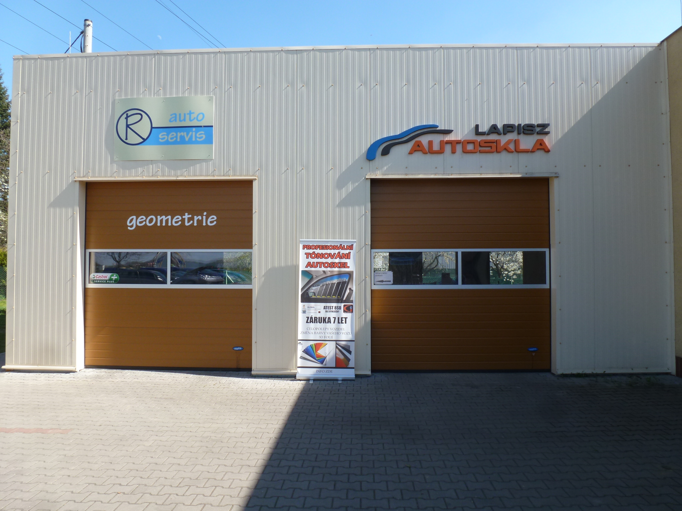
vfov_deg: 56.8
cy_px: 256
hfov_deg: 71.6
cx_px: 341
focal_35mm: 24
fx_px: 473
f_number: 4
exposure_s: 1/320
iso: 100
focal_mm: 4.3
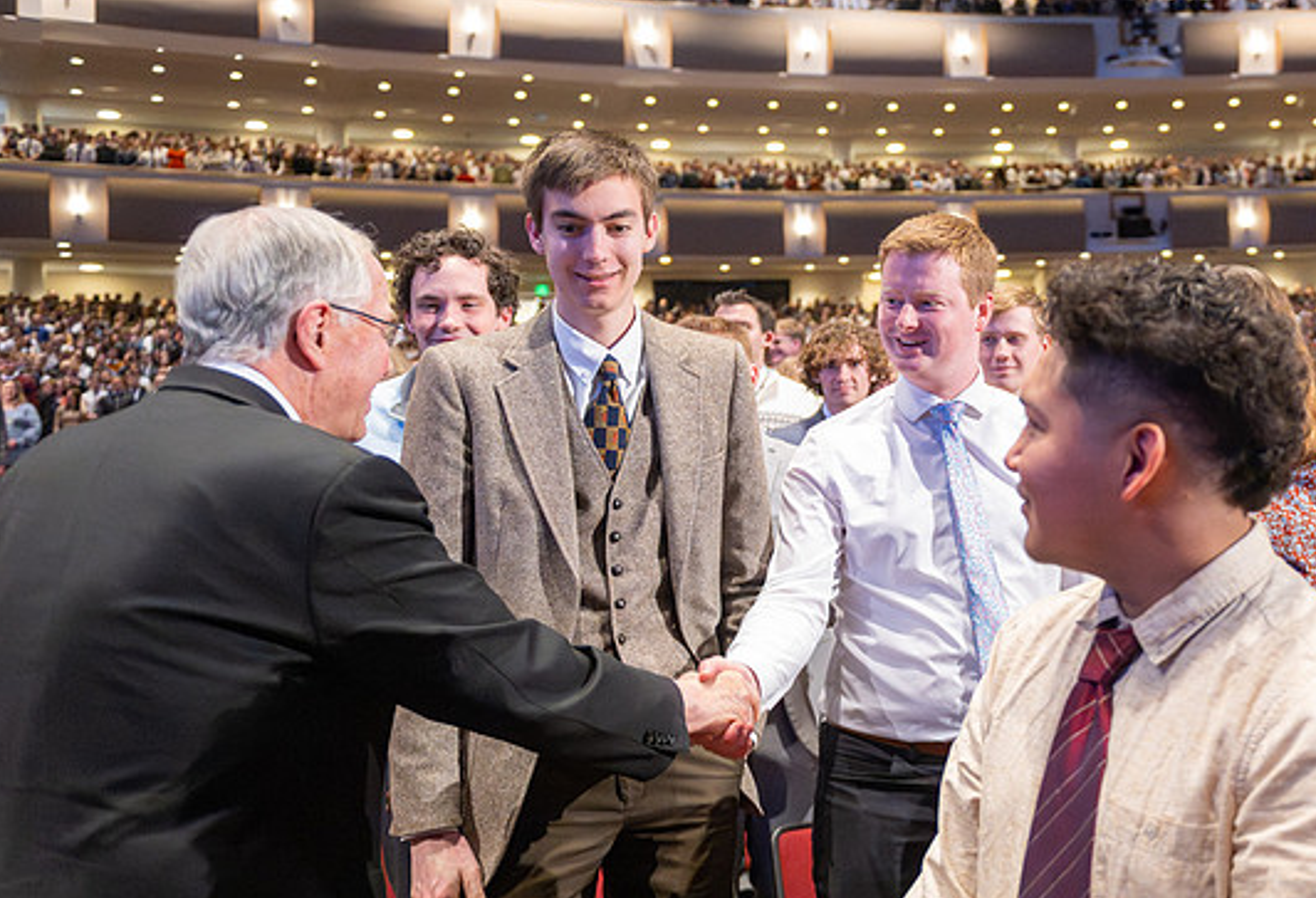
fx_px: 1510
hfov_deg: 45.5
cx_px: 987
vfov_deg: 33.1
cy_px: 423
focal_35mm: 41
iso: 10000
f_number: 2.8
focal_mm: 26
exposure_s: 1/250
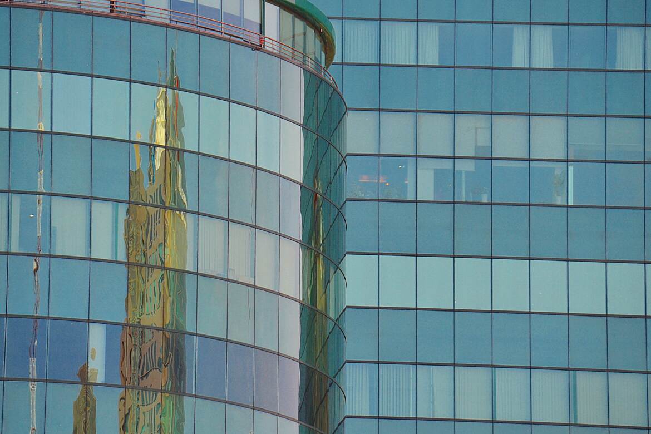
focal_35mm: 285
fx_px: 5153
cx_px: 326
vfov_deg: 4.8
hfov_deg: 7.2
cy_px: 217
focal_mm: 190
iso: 400
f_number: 5.6
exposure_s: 1/800
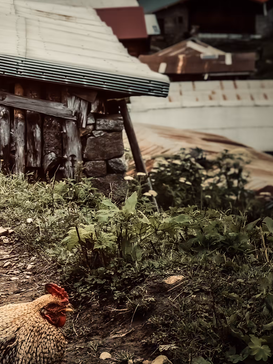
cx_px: 11
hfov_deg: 13.1
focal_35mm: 112
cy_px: 170
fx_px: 1178
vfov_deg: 17.6
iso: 20
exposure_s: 1/280
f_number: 2.8
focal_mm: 6.6
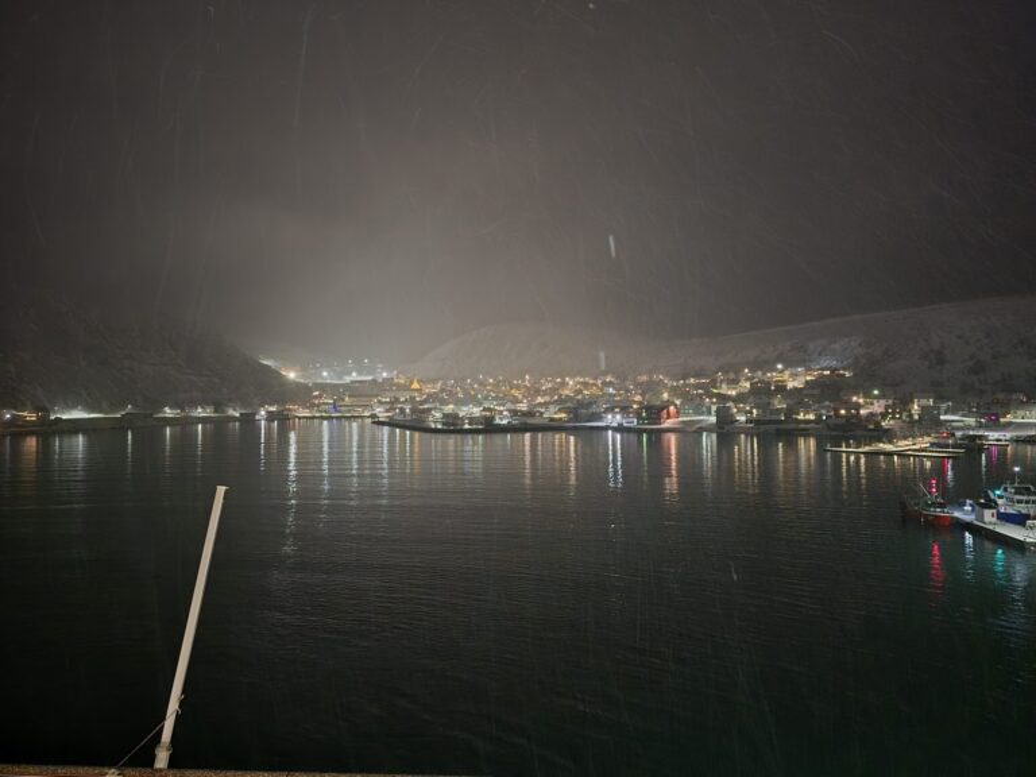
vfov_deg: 58.9
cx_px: 518
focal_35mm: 23
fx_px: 688
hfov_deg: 73.9
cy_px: 388
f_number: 1.7
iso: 2500
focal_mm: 6.3
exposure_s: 1/25
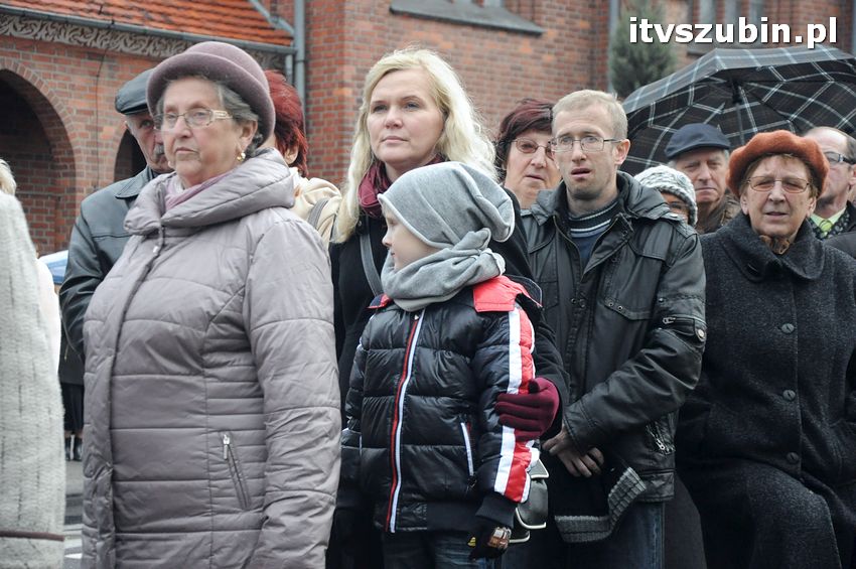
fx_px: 2209
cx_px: 428
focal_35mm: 93
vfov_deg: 14.7
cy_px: 284
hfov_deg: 21.9
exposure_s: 1/500
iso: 1600
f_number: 5.3
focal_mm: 62
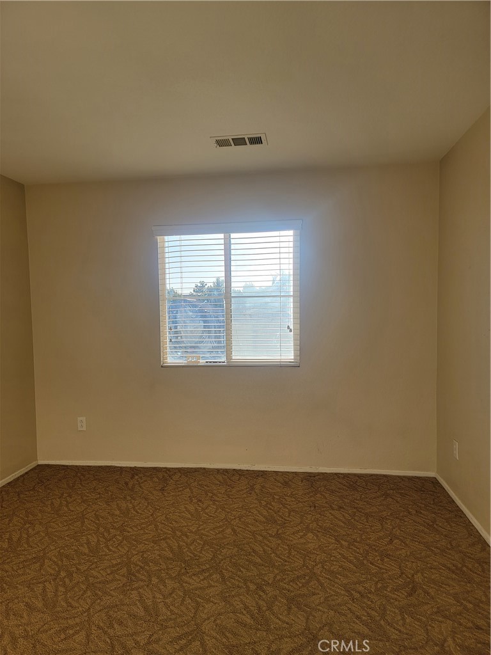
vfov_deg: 71.6
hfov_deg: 56.8
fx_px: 454
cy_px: 328
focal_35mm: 24
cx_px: 246
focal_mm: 6.7
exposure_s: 1/120
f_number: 1.8
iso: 20
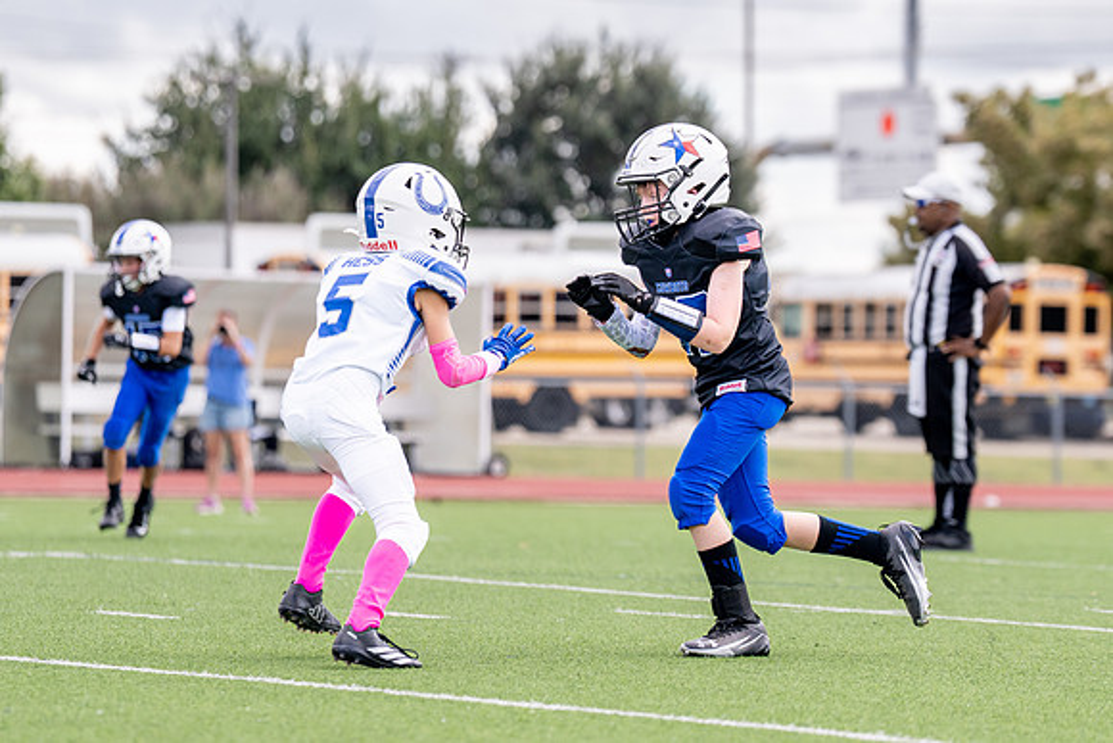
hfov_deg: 9.0
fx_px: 7034
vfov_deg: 6.0
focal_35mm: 227
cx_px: 716
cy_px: 358
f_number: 2.8
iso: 250
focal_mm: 129
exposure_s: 1/2500
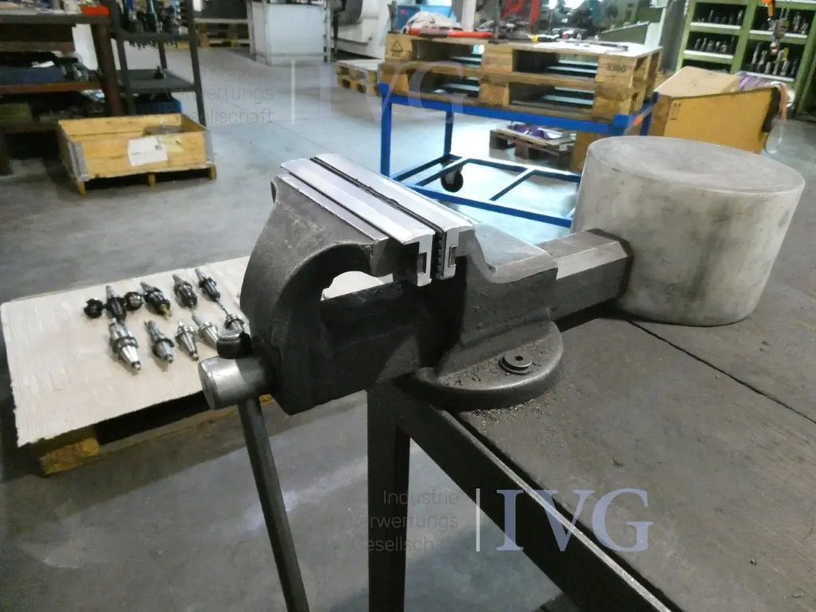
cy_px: 306
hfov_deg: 71.6
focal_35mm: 24
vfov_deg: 56.8
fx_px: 566
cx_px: 408
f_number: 3.3
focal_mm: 4.3
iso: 2000
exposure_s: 1/125
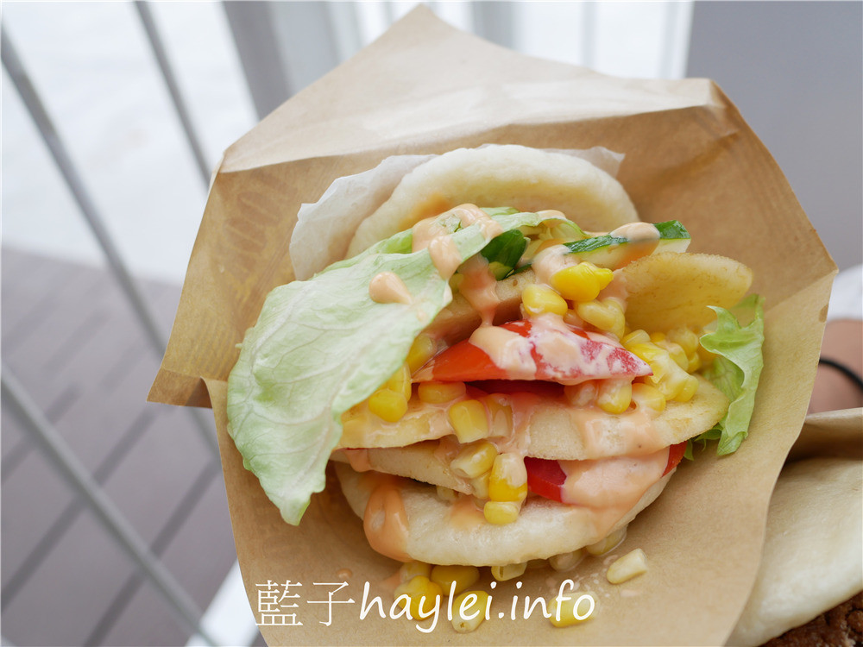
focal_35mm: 30
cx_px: 432
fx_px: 748
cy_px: 324
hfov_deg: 60.0
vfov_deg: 46.8
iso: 200
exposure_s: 1/250
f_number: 2.8
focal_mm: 15
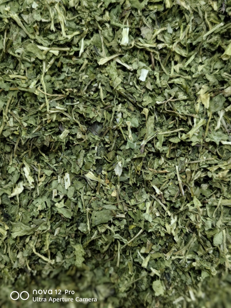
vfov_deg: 35.5
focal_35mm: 54
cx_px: 116
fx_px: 481
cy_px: 154
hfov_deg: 27.0
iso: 200
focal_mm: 5.72
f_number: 1.4
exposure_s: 1/100
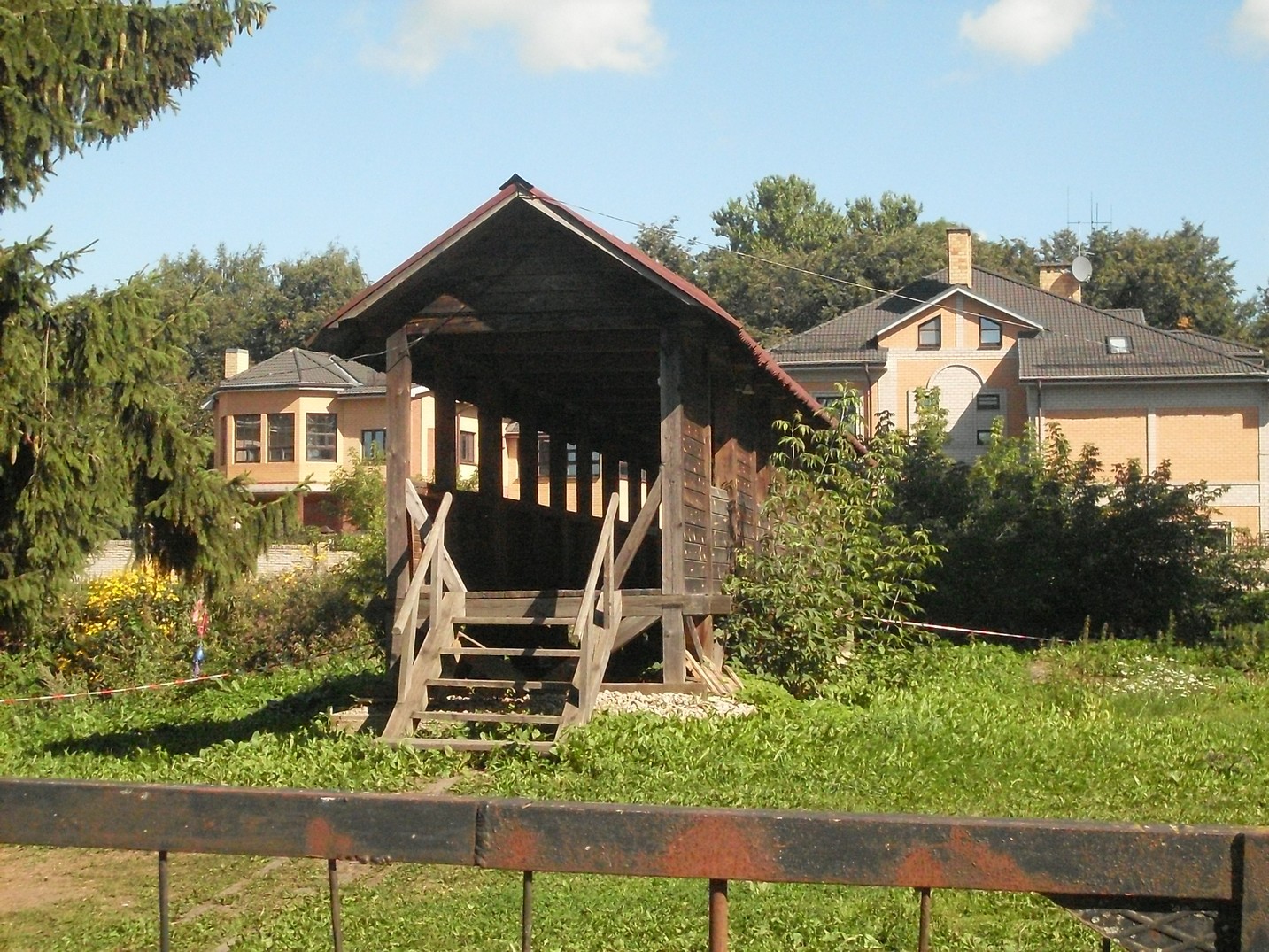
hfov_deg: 27.4
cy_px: 476
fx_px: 2603
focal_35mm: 71
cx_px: 634
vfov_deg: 20.7
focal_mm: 11.7
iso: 400
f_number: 10.8
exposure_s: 1/350
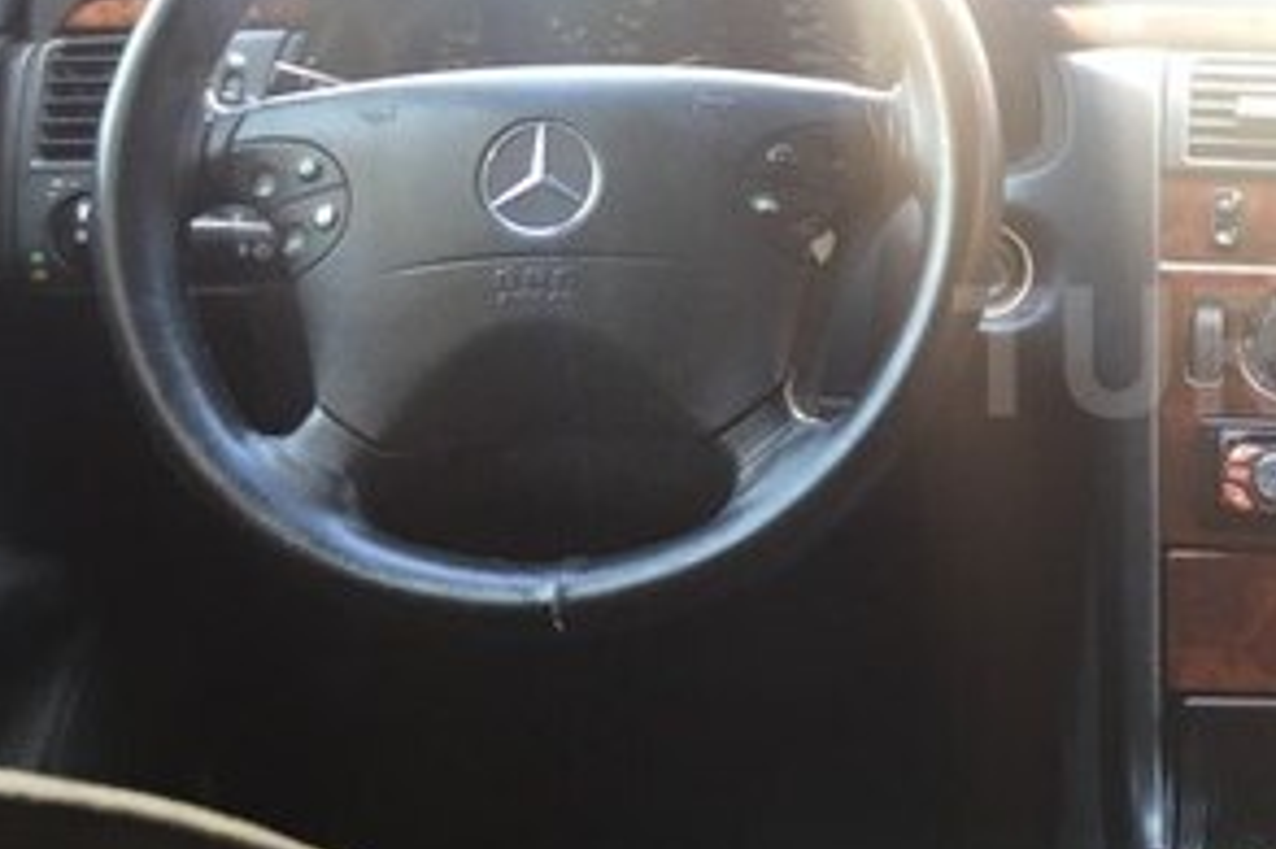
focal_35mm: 68
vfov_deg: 20.0
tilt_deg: -7.9
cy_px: 350
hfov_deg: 27.2
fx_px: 2409
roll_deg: -2.9
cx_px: 1398
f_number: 2.2
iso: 80
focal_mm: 4.15
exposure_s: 1/33
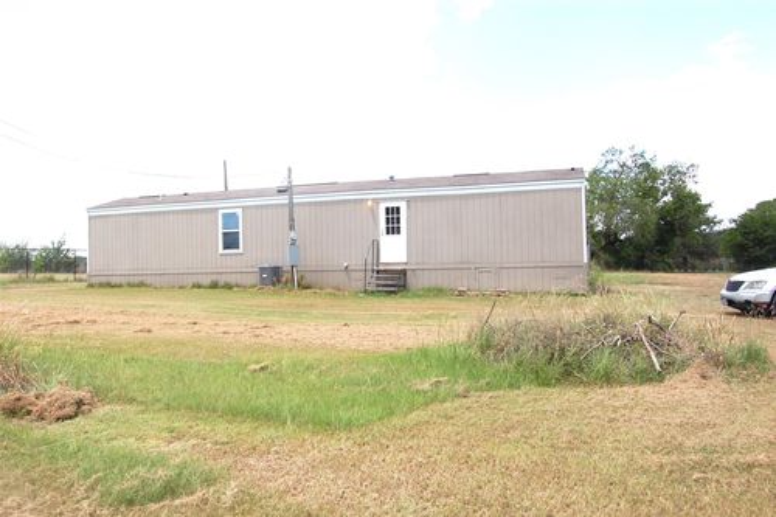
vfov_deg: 47.9
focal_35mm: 27
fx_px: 582
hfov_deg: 67.4
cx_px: 388
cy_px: 258
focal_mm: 18
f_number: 9
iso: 200
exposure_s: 1/320
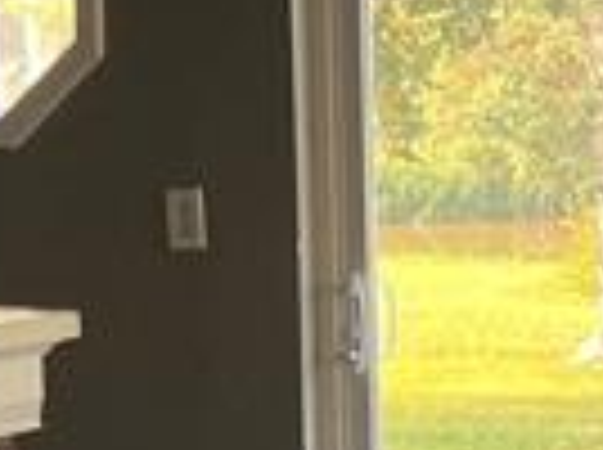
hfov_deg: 8.8
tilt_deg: -5.5
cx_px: 1588
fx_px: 3460
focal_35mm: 199
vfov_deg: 7.4
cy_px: 374
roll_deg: -0.6
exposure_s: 1/121
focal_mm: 5.1
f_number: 1.6
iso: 125
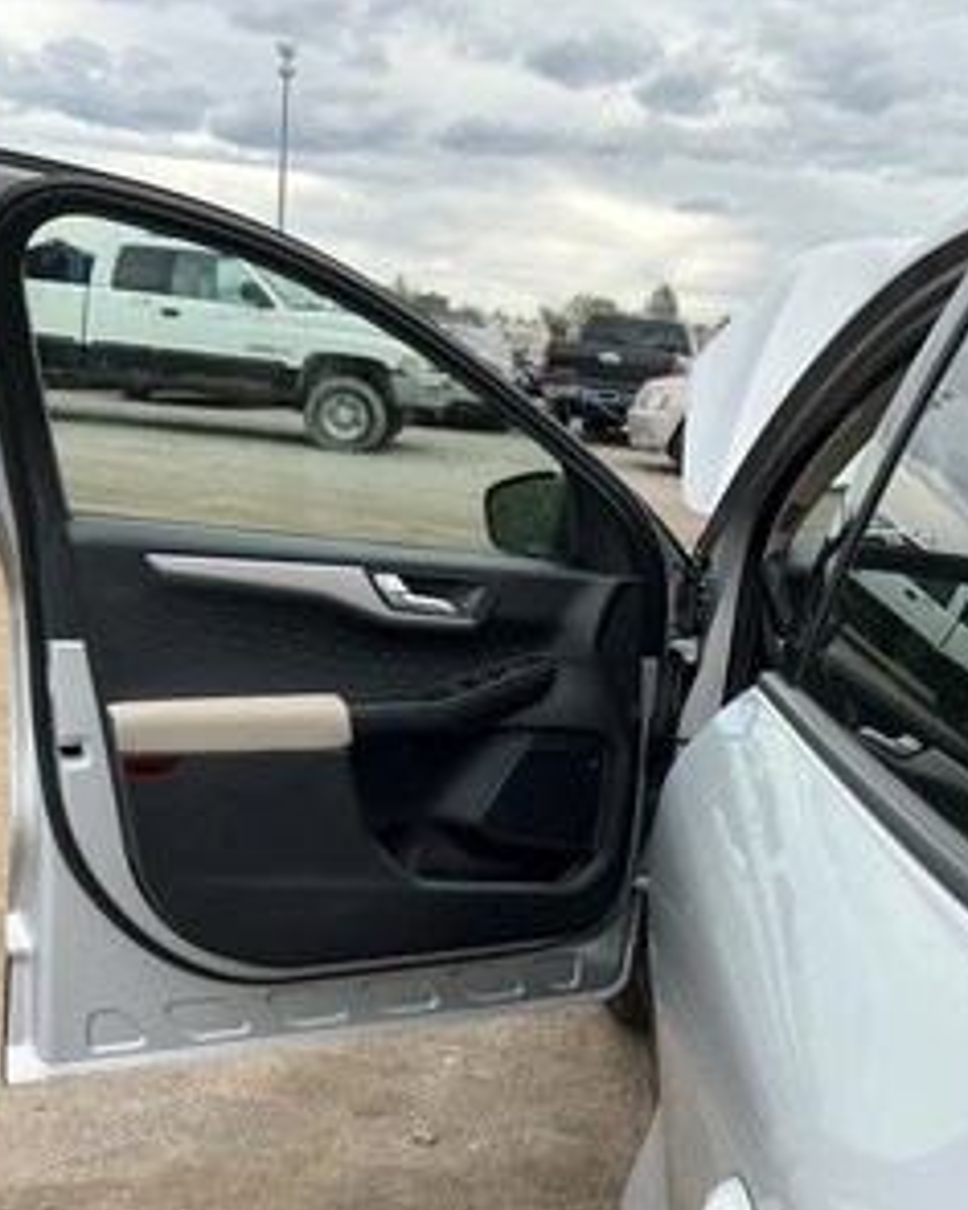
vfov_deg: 49.1
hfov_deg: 39.3
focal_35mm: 37
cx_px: 697
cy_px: 611
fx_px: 1325
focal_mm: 3
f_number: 1.8
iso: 25
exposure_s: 1/829
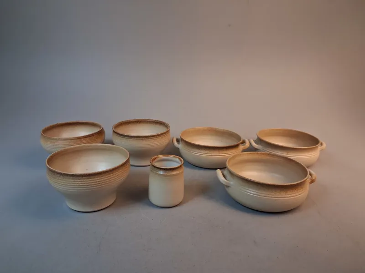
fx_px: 285
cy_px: 136
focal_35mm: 27
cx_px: 182
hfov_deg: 65.3
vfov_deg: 51.4
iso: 500
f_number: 1.8
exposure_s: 1/100
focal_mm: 4
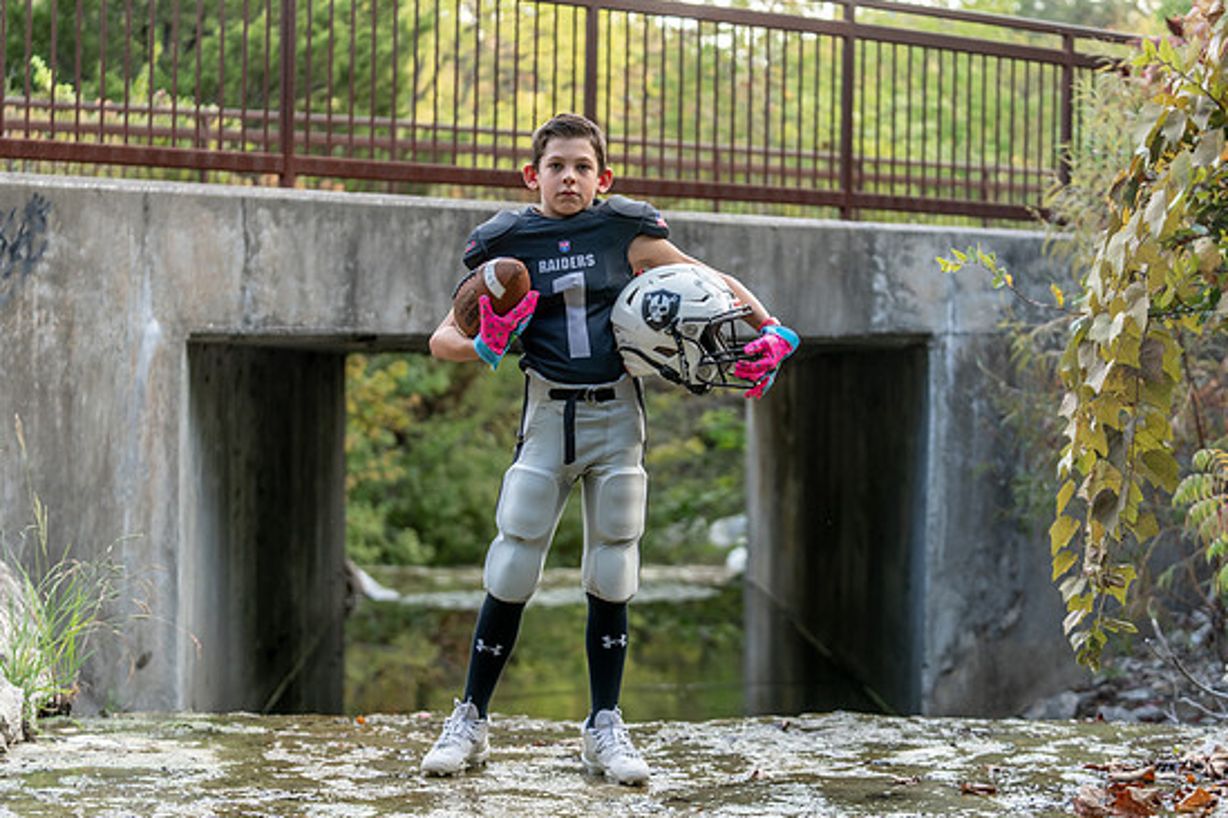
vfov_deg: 18.4
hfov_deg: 27.3
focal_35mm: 74
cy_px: 401
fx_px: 2524
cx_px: 604
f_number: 2.8
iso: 500
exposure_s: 1/320
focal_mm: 70
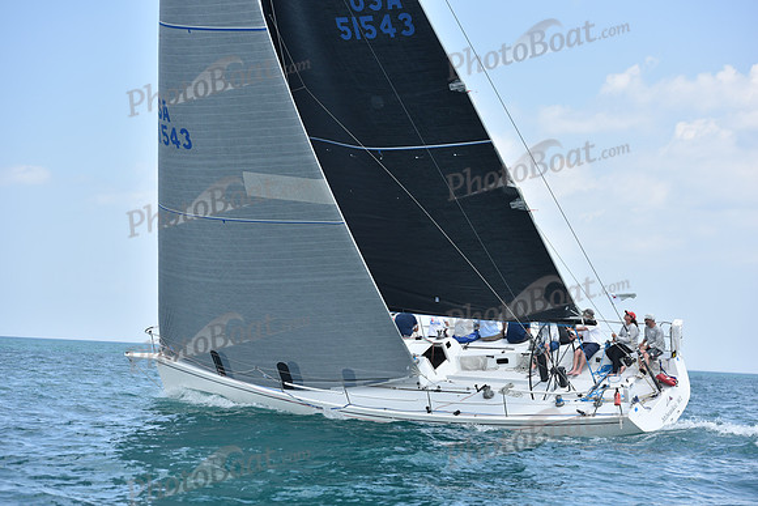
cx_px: 379
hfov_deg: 23.6
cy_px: 253
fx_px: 1811
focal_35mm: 86
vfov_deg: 15.9
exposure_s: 1/1250
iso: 250
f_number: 5
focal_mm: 86
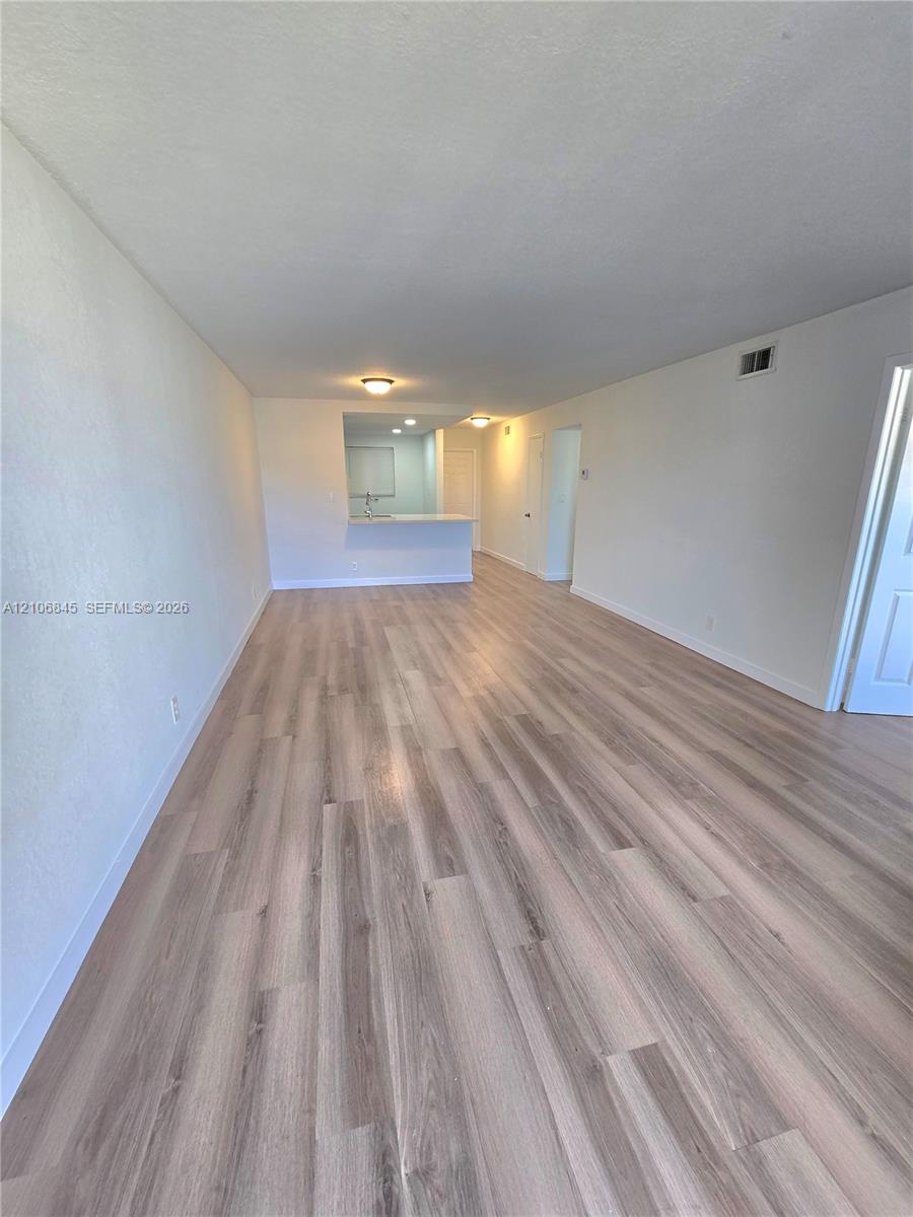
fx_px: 457
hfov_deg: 89.9
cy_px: 608
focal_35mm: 13
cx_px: 456
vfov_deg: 106.2
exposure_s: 1/60.2
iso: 100
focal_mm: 2.2
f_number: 2.2
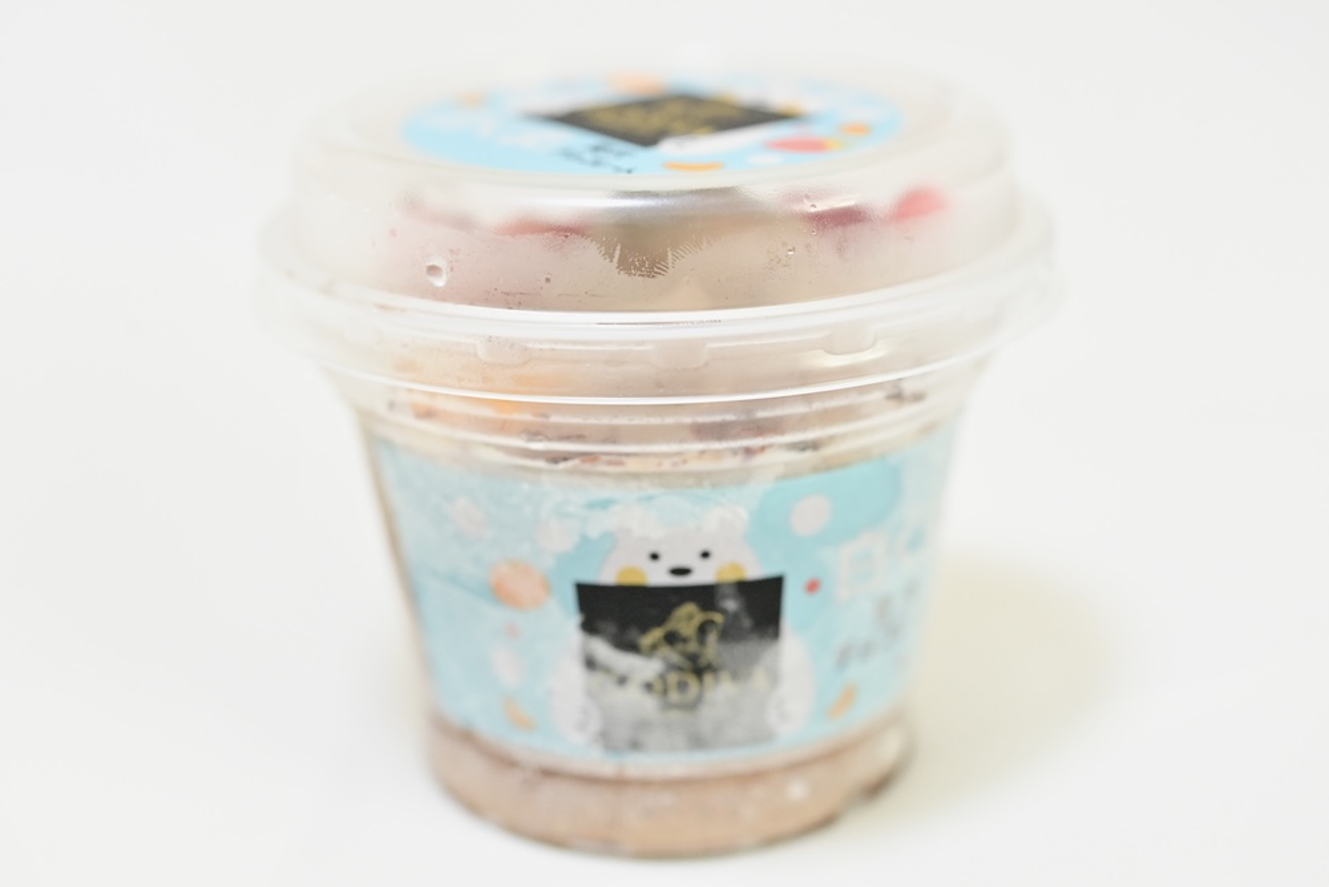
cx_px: 664
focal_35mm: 60
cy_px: 444
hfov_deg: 33.4
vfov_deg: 22.6
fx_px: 2215
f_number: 4.5
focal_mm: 60
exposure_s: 1/160
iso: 6400
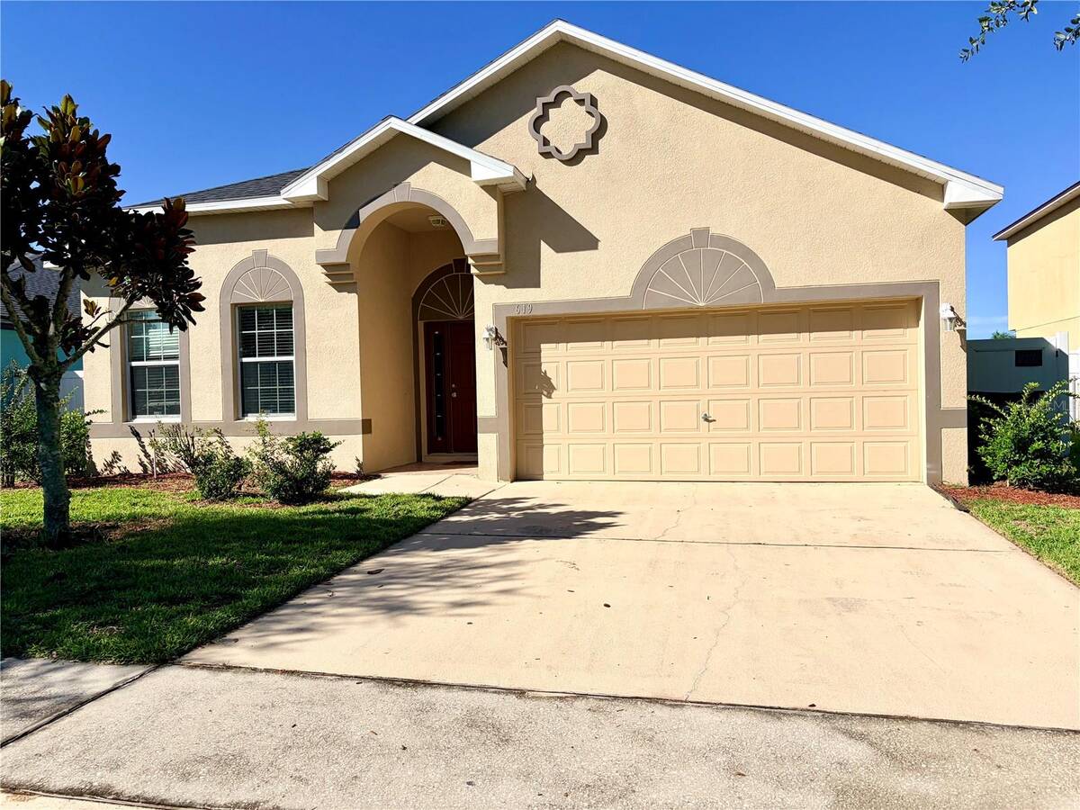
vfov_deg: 53.1
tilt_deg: -1.3
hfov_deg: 67.3
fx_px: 811
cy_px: 405
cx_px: 540
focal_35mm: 26
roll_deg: +0.8
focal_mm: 5.96
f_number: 1.6
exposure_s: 1/6993
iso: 50
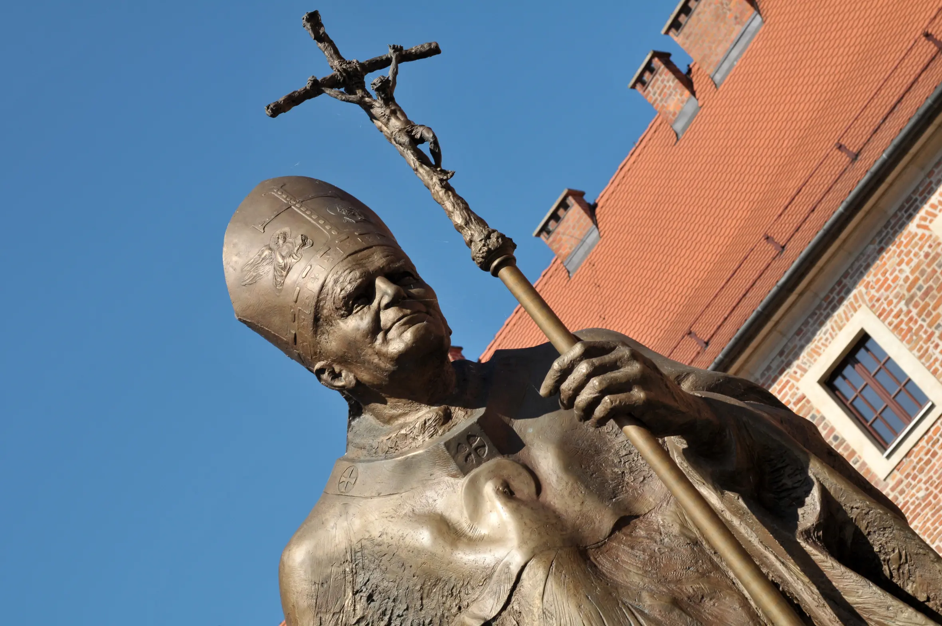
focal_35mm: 78
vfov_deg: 17.5
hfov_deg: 26.0
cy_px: 313
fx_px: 2039
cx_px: 471
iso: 200
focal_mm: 52
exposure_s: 1/320
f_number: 9
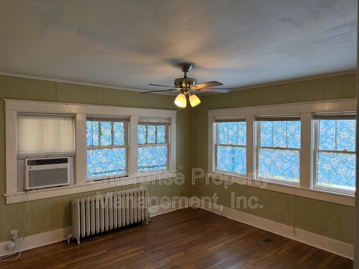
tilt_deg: -2.0
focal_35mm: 24
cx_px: 180
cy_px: 134
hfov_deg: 71.6
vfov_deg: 56.8
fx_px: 249
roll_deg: +1.1
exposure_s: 1/154
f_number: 1.78
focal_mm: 6.76
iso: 125
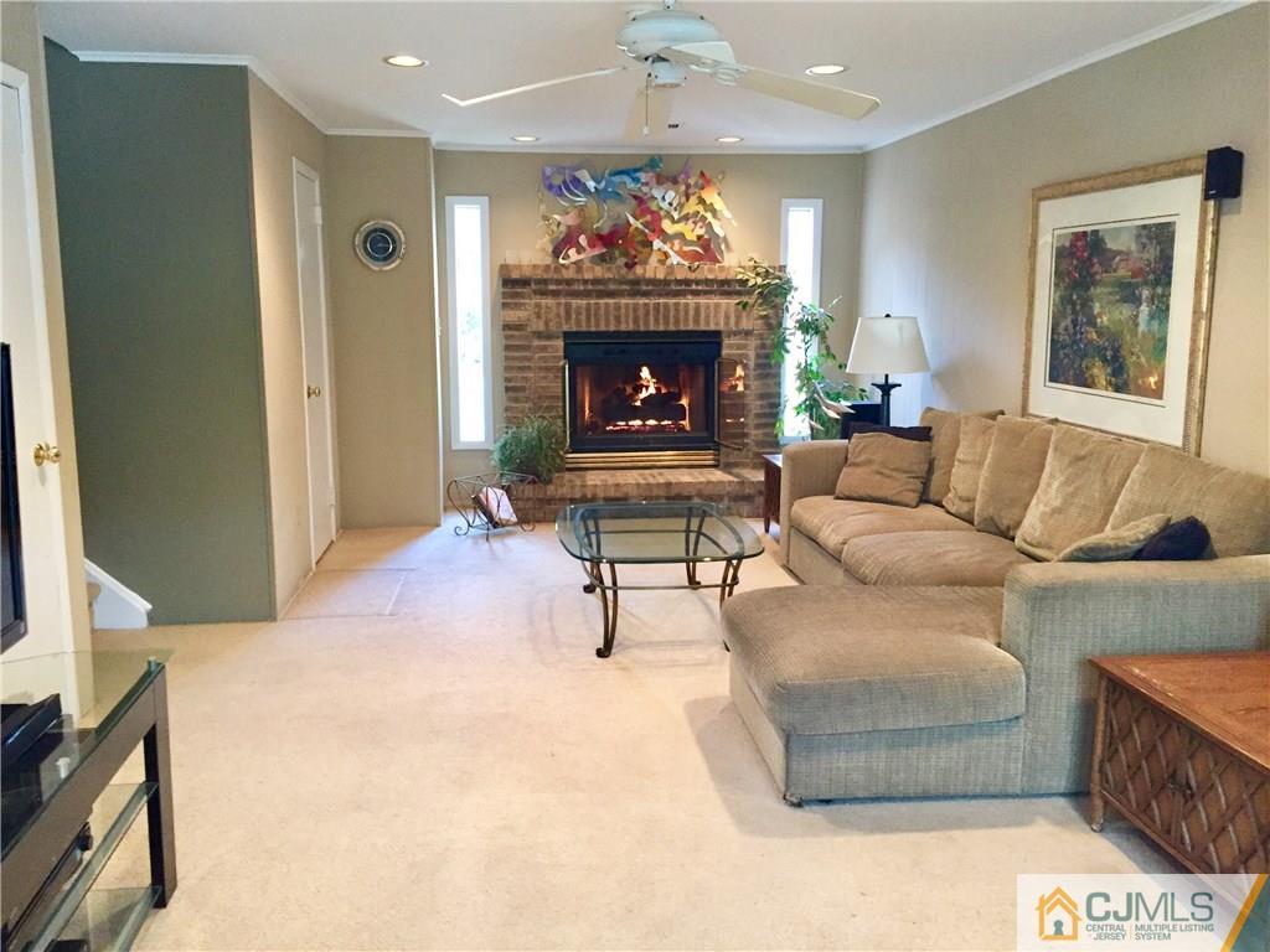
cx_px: 635
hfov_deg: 61.7
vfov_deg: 48.2
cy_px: 476
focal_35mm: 29
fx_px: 1064
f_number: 2.2
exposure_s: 1/30
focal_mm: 4.15
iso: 200
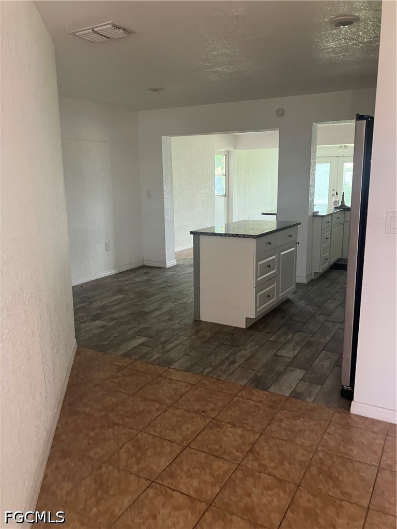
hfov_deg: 49.7
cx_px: 198
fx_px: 428
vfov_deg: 63.4
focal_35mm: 28
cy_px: 264
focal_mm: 3.99
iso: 125
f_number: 1.8
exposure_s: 1/60
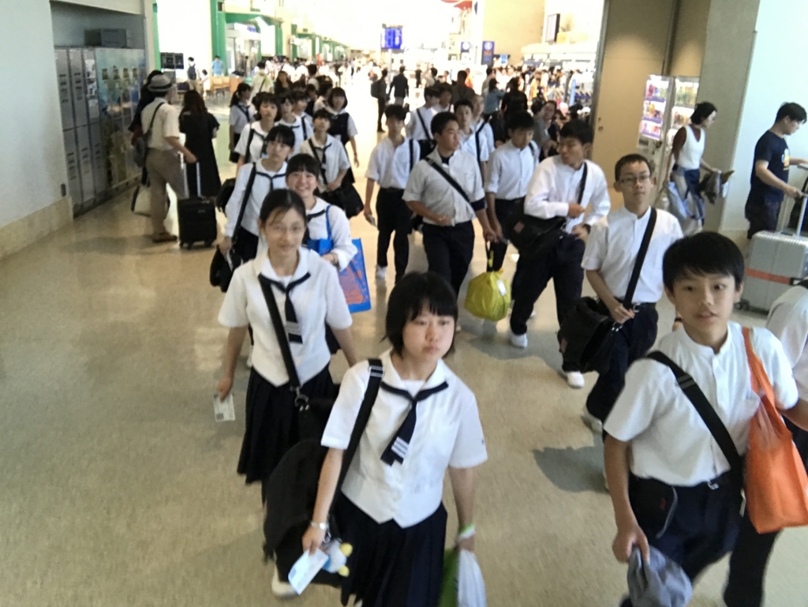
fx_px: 747
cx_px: 404
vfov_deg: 44.2
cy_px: 304
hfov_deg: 56.8
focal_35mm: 32
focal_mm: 2.87
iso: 80
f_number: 2.2
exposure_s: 1/30
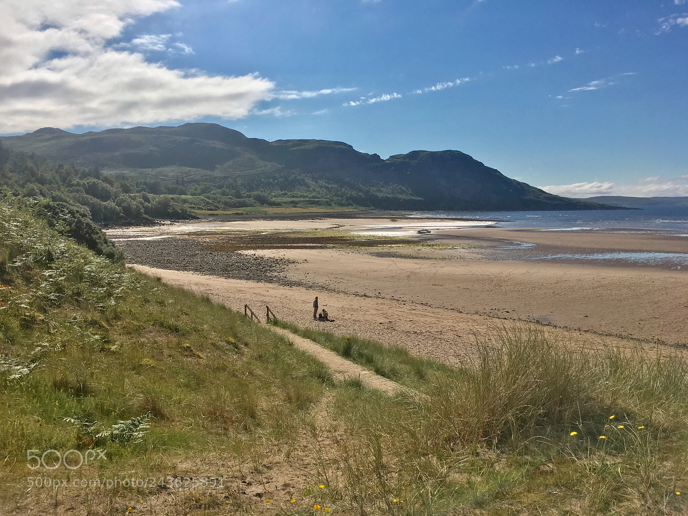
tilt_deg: -5.7
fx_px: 576
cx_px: 344
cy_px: 258
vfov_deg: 48.2
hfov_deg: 61.7
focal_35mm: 29
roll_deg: -1.5
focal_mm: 4.15
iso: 25
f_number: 2.2
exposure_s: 1/4525
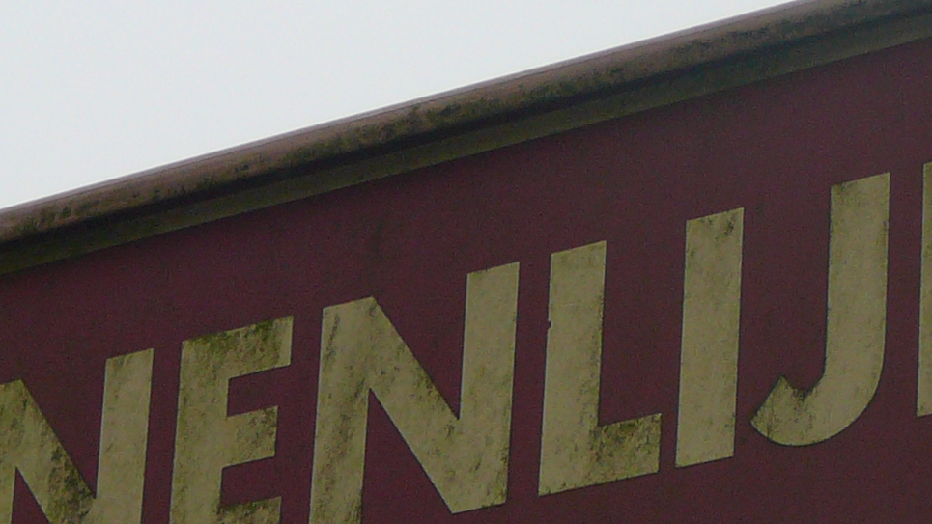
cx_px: 318
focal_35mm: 237
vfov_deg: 5.1
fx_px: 5857
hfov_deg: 9.1
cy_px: 555
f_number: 3.8
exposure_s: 1/125
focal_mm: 12.2
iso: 80
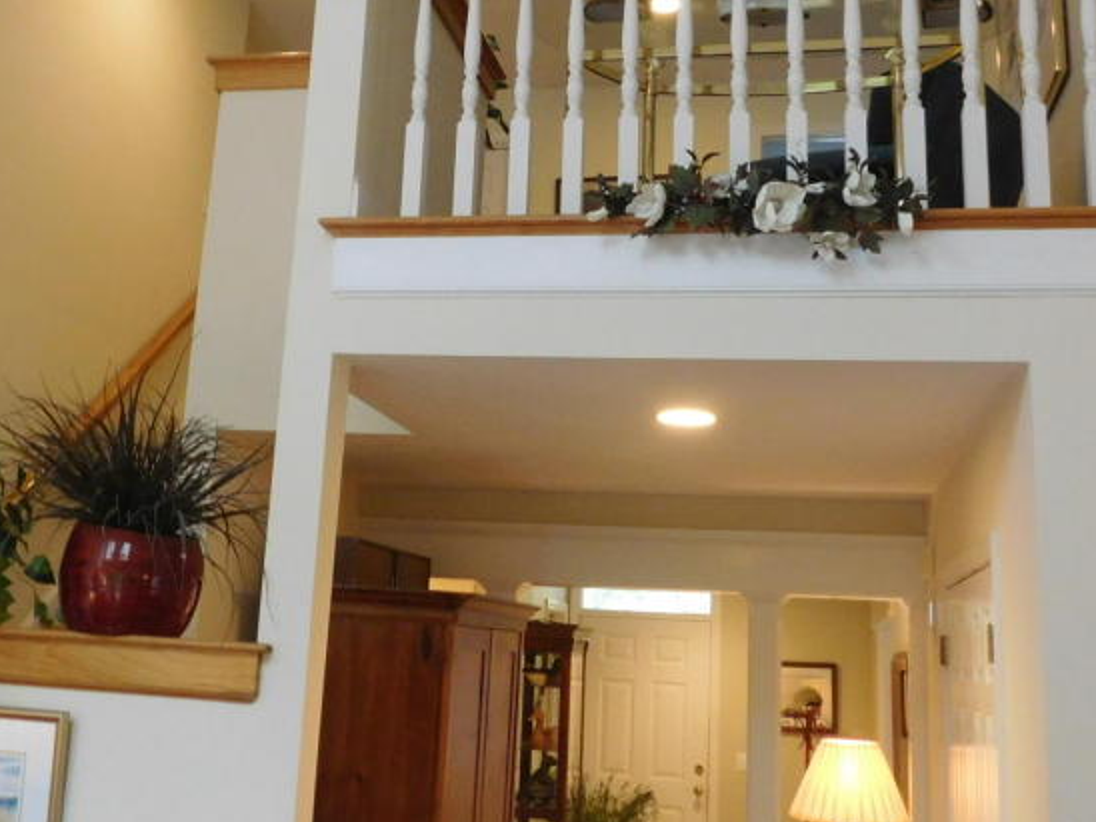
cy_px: 302
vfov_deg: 33.4
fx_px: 1361
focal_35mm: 43
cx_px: 474
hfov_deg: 43.7
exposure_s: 1/30
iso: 400
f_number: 3
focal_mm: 4
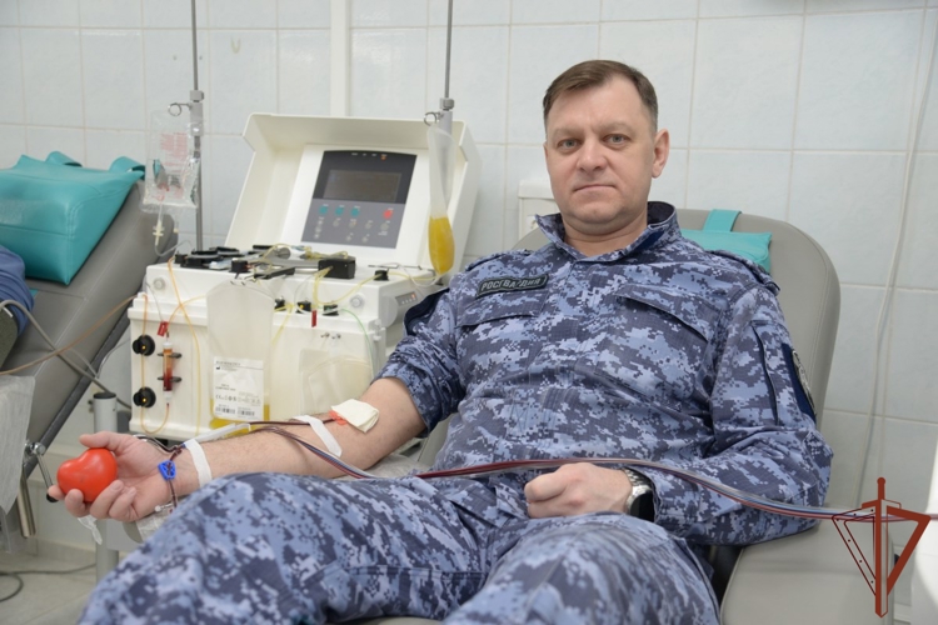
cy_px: 312
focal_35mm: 44
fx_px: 1146
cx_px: 469
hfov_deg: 44.5
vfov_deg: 30.5
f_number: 4
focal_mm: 44
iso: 800
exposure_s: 1/160
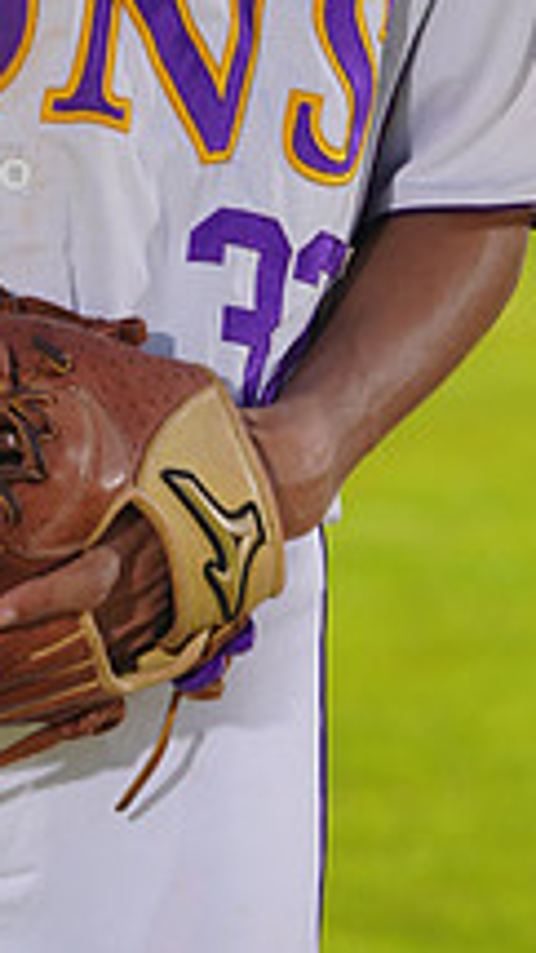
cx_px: 16
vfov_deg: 3.0
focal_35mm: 715
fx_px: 18059
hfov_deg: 1.7
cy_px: -328
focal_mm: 253
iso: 100
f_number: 9
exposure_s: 1/250
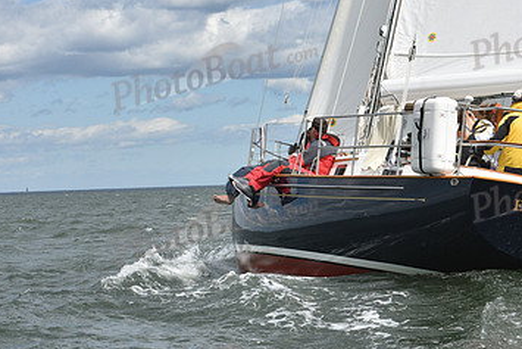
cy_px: 129
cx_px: 396
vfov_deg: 10.2
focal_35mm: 134
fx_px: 1944
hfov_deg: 15.2
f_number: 9
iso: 320
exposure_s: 1/1250
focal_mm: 82
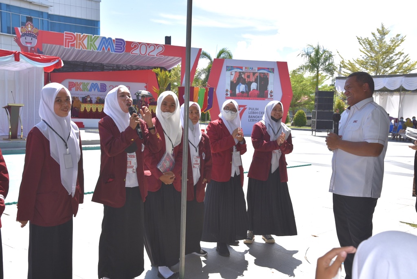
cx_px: 208
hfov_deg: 48.4
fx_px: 464
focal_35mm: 40
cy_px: 140
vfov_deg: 33.4
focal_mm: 40
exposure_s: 1/200
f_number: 7.1
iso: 100
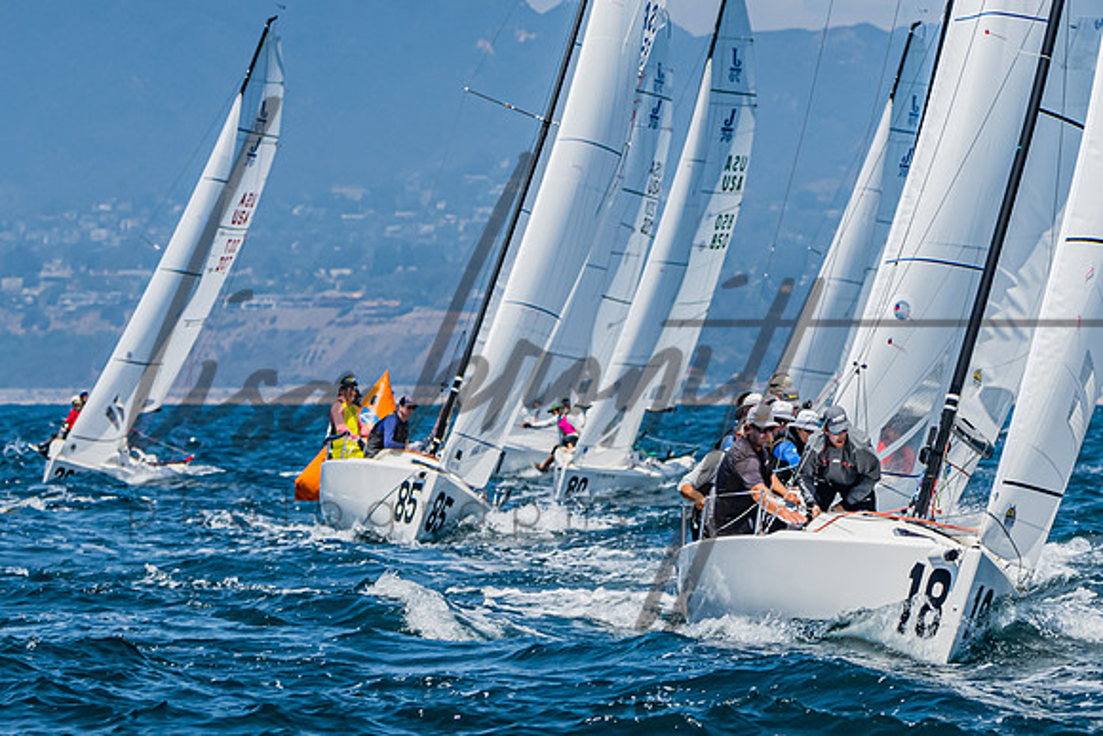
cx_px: 776
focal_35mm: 331
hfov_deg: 6.2
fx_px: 10150
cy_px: 252
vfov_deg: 4.2
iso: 400
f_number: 6.3
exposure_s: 1/2500
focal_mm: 180
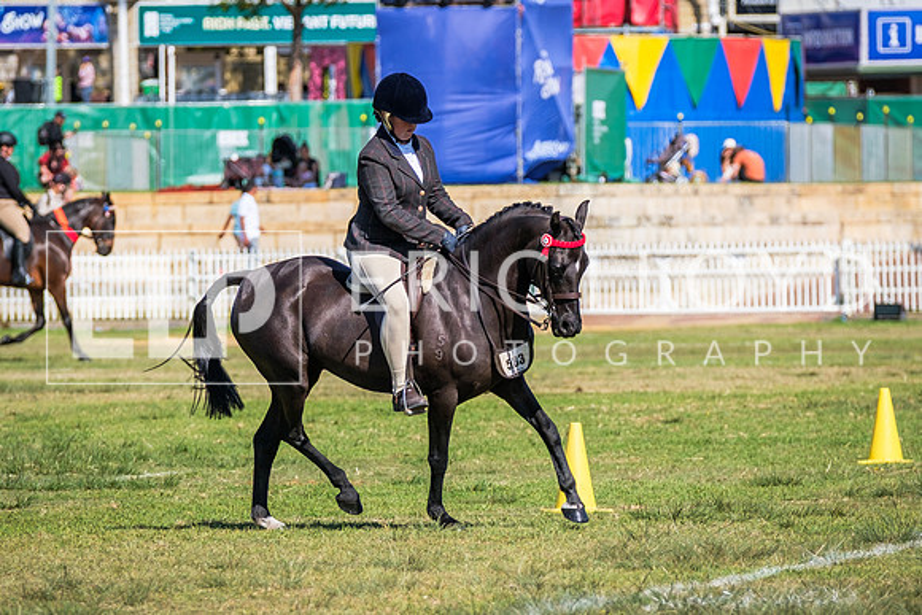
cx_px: 362
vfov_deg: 4.6
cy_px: 292
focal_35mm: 299
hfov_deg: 6.9
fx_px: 7654
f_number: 3.6
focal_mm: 140
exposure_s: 1/2000
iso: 160
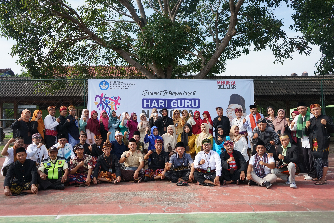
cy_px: 112
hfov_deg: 60.3
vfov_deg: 42.3
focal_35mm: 31
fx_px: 288
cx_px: 167
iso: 800
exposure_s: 1/3200
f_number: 4
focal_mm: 31
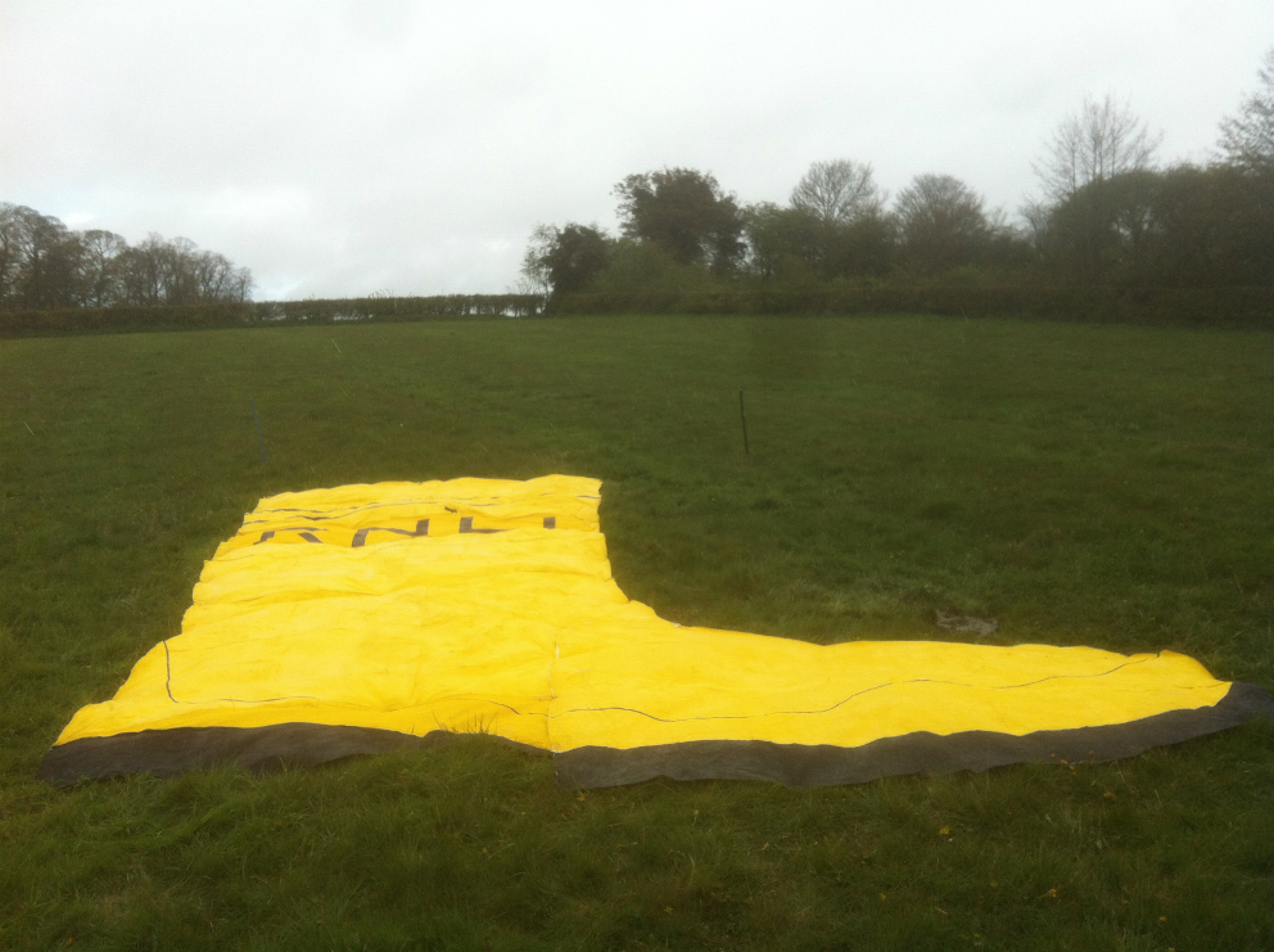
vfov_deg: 40.6
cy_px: 476
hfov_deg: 52.7
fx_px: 1286
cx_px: 637
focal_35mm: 35
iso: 80
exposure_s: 1/572
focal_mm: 3.85
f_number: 2.8
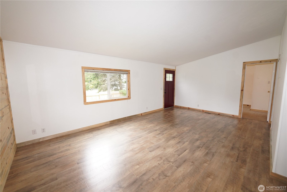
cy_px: 96
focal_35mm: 14
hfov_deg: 104.3
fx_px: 112
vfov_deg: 81.2
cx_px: 144
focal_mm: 14
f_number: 3.5
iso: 1600
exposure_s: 1/160
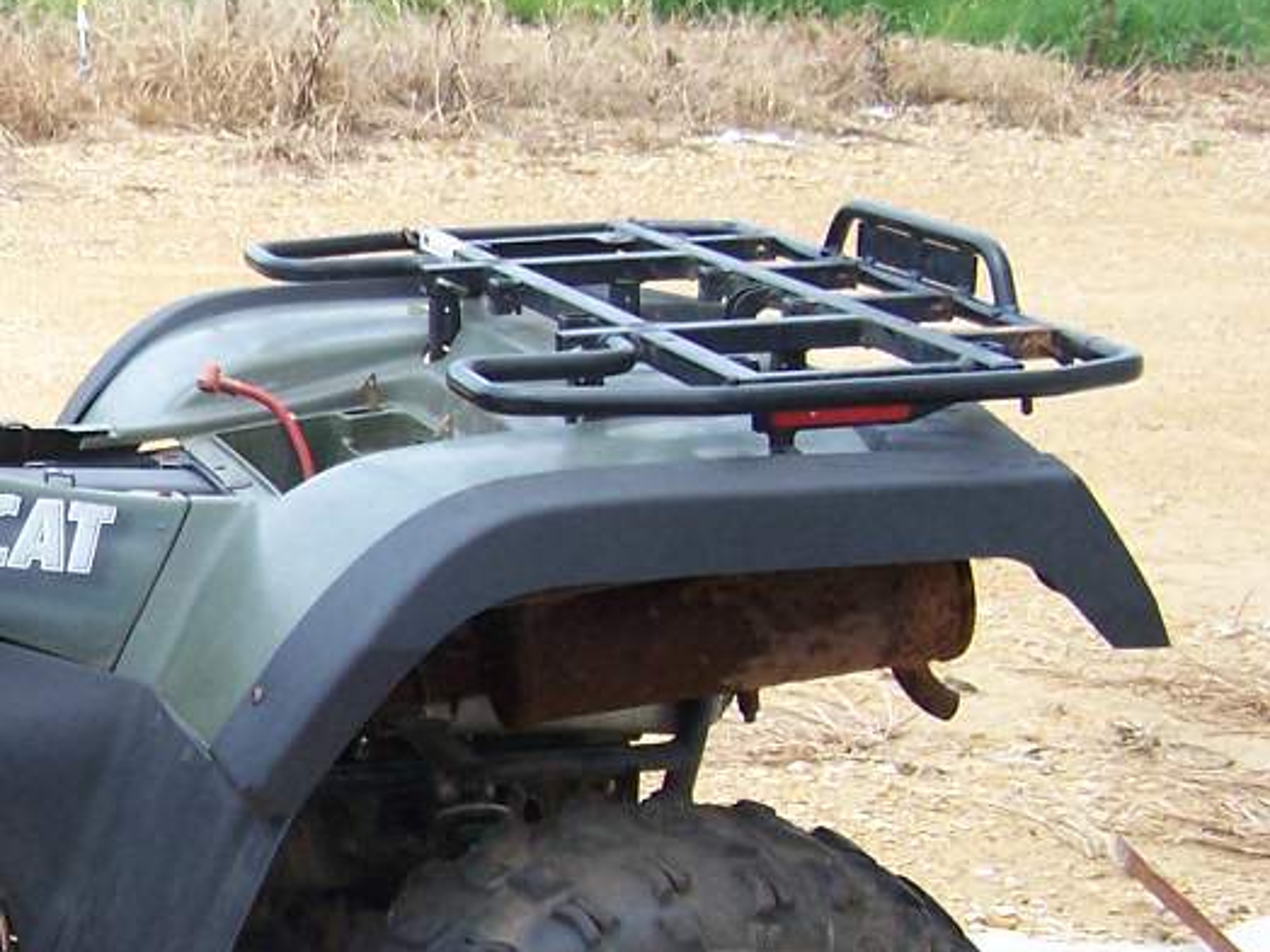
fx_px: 3192
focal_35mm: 87
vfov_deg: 16.9
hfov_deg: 21.3
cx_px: -136
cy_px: 727
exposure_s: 1/500
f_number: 2.8
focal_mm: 6.3
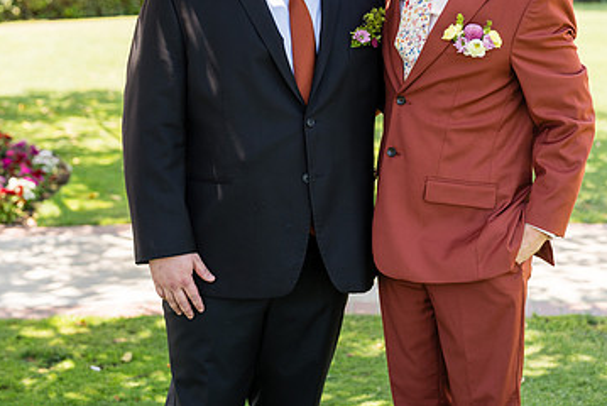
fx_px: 1401
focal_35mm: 83
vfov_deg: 16.3
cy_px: 71
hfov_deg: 24.4
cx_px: 358
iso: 100
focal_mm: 50
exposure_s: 1/640
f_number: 2.5
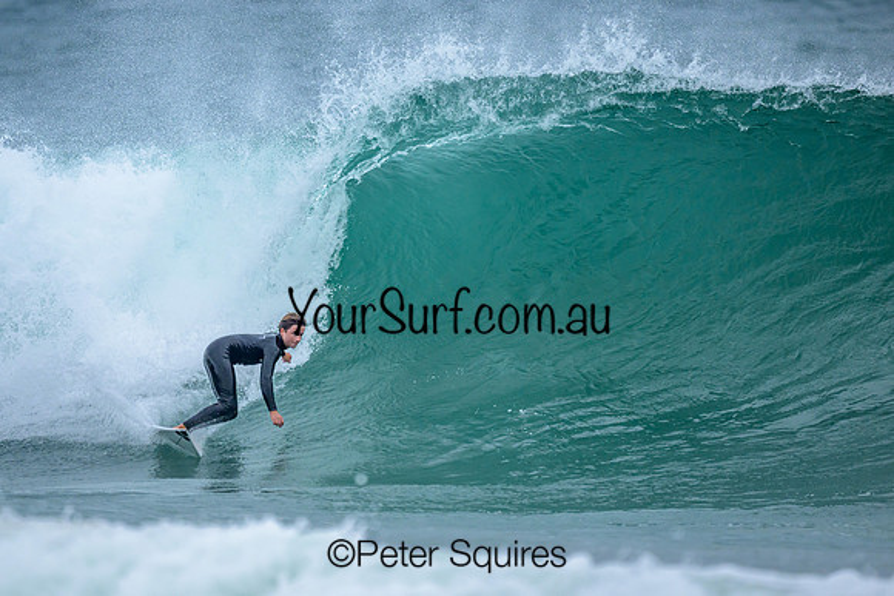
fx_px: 23795
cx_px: 359
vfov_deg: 1.4
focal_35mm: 958
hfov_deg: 2.2
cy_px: 275
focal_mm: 800
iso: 800
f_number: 6.3
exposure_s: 1/2000
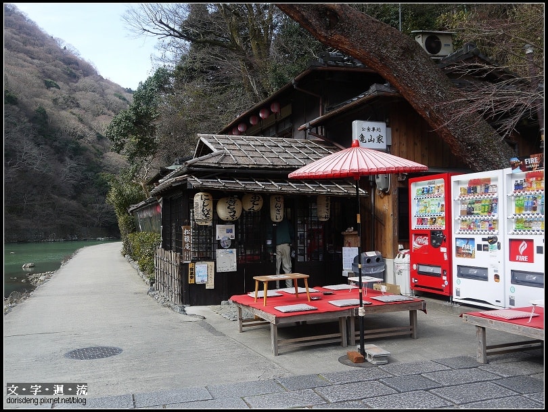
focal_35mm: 34
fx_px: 538
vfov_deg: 41.8
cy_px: 206
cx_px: 274
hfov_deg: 53.9
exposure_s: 1/250
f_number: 5.6
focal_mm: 17
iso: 100
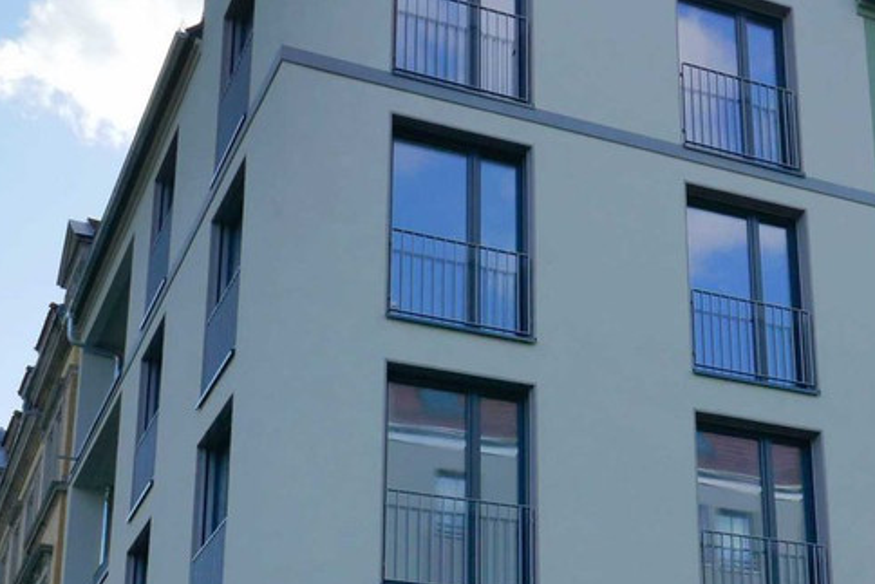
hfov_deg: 31.7
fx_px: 1507
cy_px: 591
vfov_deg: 21.1
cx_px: 674
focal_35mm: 62
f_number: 4.5
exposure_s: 1/800
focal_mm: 9.1
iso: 500
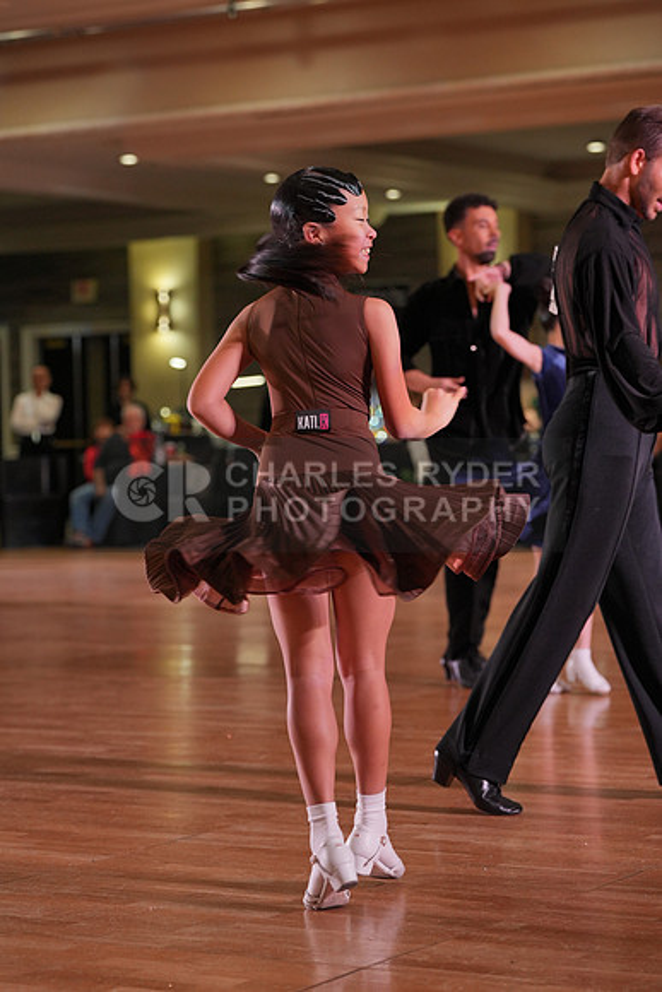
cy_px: 496
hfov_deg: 15.0
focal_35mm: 91
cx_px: 331
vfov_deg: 22.4
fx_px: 2508
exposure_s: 1/400
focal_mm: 91
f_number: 4
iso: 1250
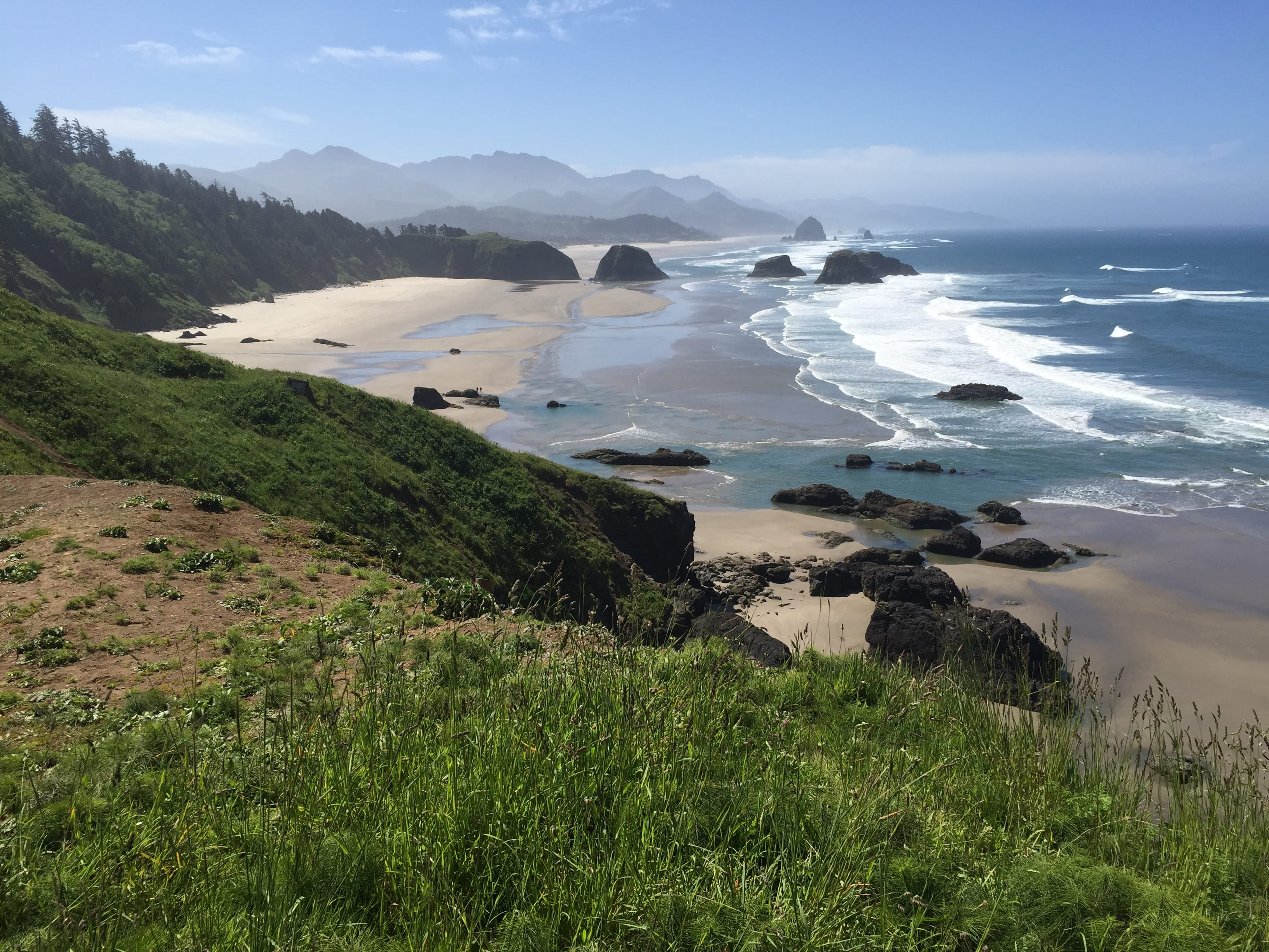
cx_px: 634
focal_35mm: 29
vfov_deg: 48.2
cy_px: 476
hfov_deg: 61.7
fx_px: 1063
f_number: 2.2
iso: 32
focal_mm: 4.15
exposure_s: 1/2475
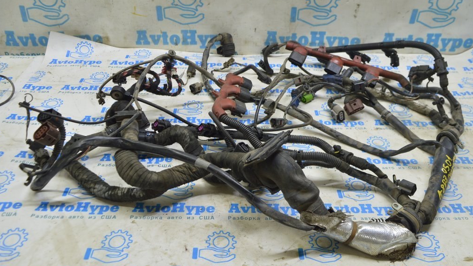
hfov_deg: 56.6
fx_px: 439
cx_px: 237
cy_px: 132
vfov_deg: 33.7
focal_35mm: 35
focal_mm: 22
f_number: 5.6
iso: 400
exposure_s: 1/20
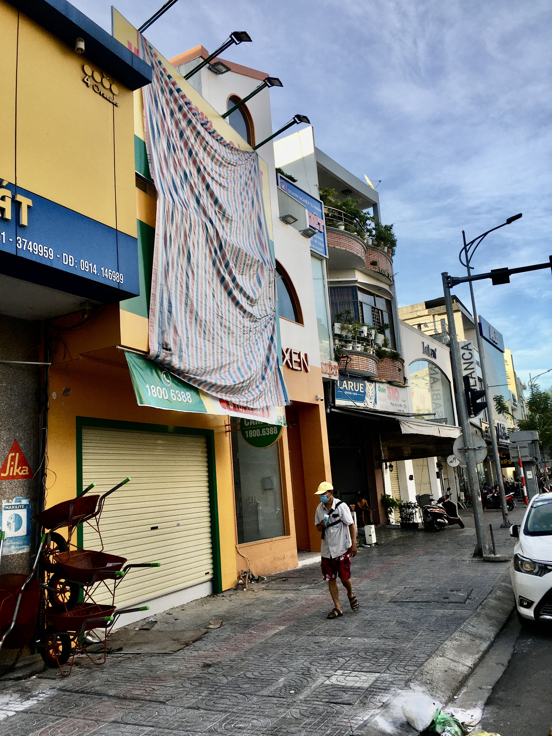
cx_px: 276
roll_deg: +5.0
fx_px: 617
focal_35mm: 29
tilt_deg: +12.4
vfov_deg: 61.7
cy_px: 368
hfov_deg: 48.2
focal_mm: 4.15
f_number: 2.2
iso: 25
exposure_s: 1/420
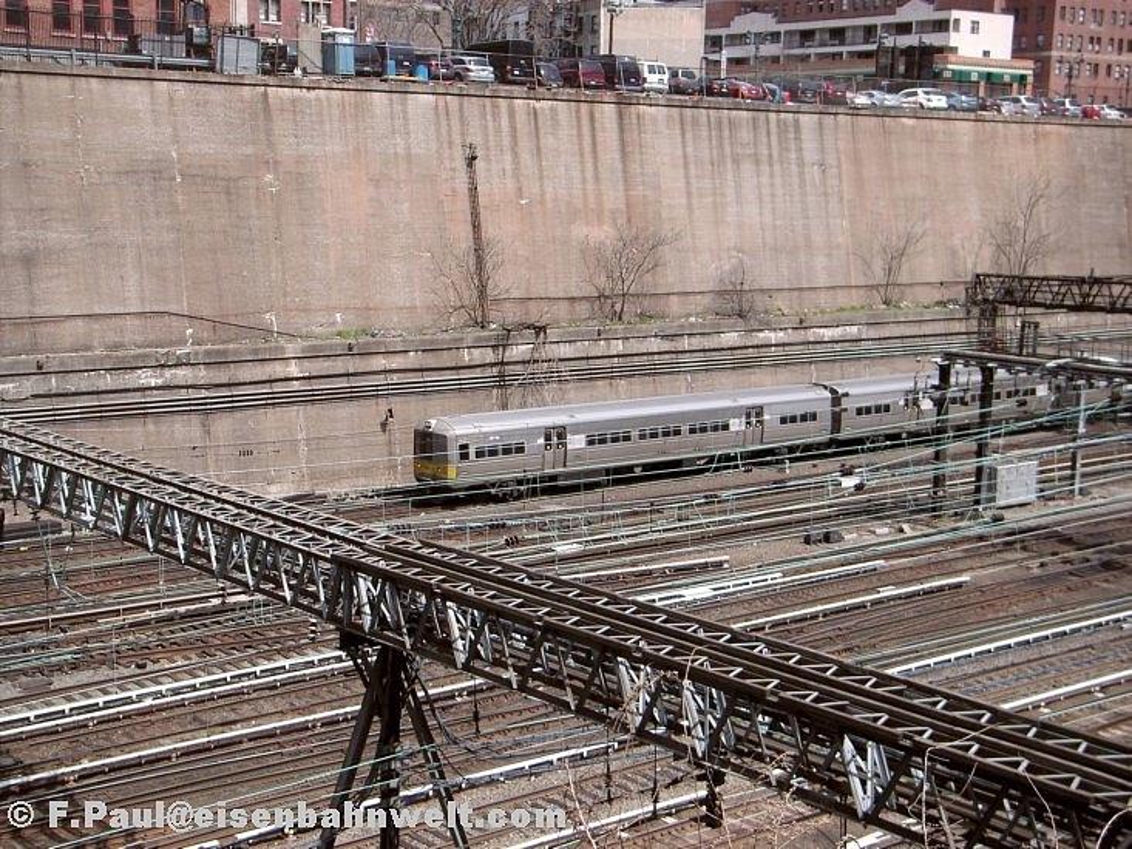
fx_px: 1701
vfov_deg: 28.0
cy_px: 424
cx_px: 566
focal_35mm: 52
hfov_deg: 36.8
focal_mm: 8.6
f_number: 3.6
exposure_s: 1/350
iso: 50
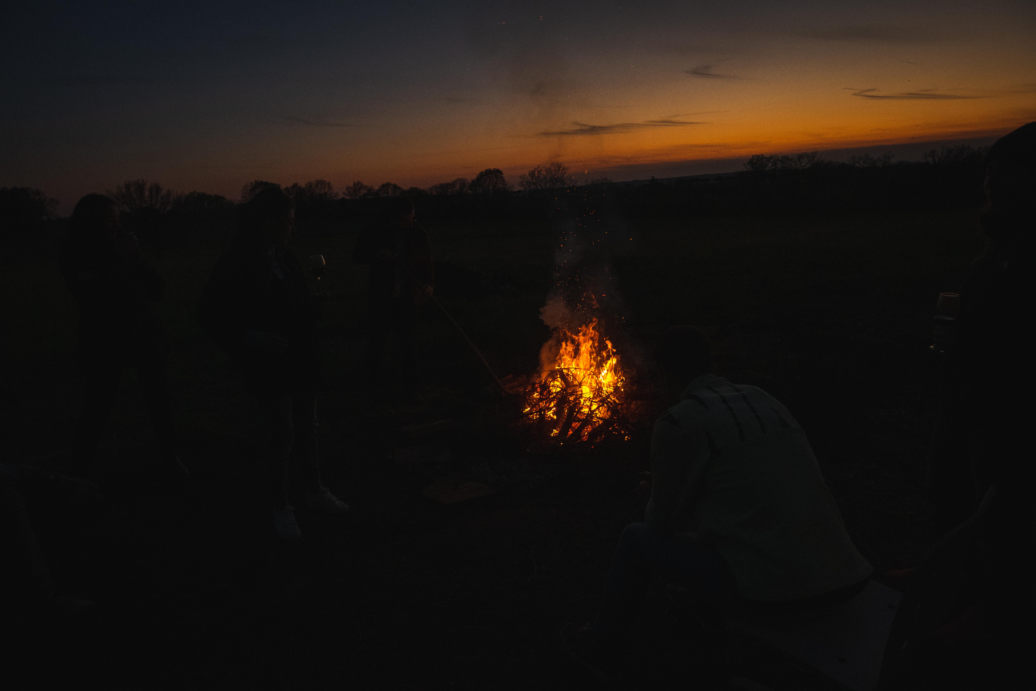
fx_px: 662
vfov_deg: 55.1
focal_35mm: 23
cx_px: 518
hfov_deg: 76.1
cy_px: 346
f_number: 6.4
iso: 8000
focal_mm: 15
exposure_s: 1/800
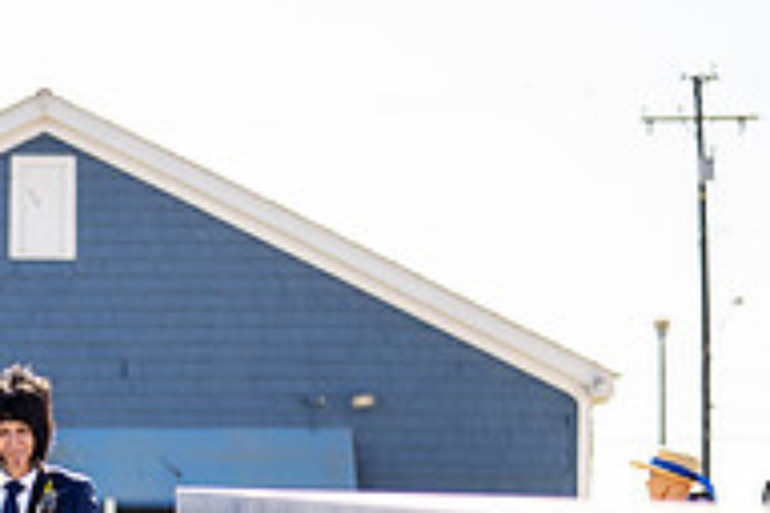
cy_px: 671
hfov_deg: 13.0
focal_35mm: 151
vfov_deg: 8.9
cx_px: -293
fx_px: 3229
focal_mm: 50
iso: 200
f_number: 1.4
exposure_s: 1/6400
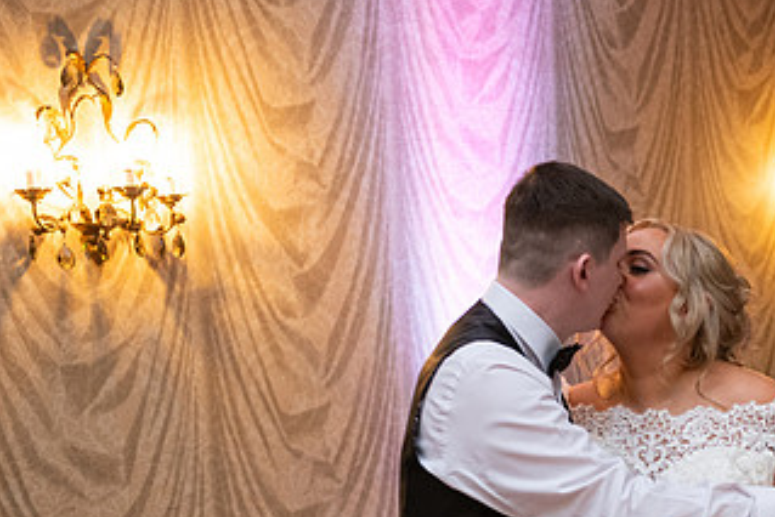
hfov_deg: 28.3
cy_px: 458
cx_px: 678
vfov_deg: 19.4
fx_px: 1486
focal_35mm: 69
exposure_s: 1/160
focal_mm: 38
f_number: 3.5
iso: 1250
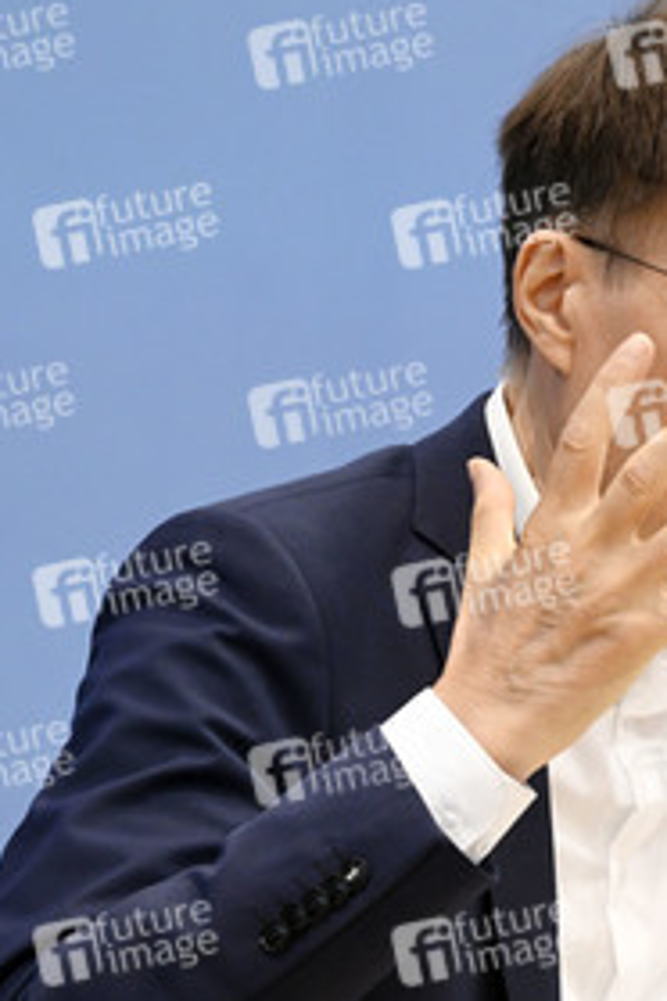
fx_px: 8087
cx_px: 748
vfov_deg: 7.1
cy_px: 495
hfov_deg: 4.7
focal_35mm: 291
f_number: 6.3
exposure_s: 1/640
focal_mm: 180
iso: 5000
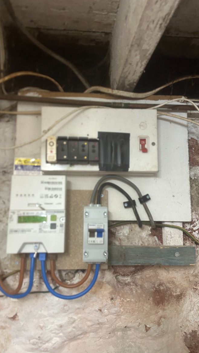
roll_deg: -0.5
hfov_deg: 42.9
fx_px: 253
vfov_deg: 69.8
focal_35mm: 27
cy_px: 179
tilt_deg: +7.5
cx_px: 102
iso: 400
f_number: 1.78
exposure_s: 1/50
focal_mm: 6.86
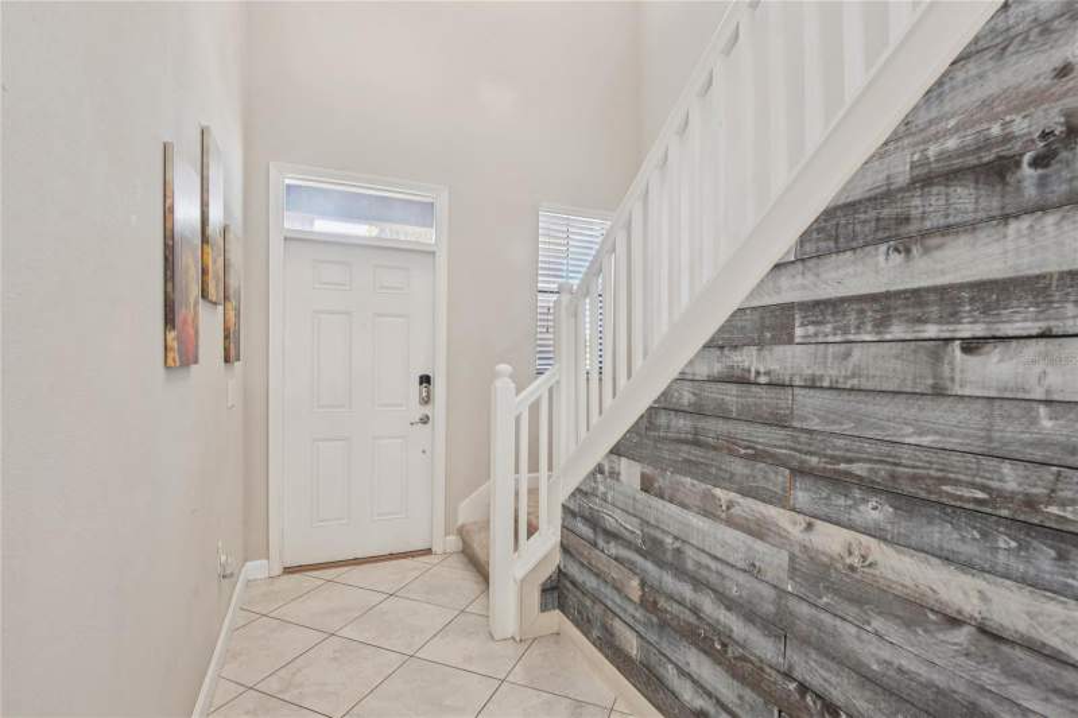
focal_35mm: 16
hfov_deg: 96.7
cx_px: 539
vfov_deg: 73.7
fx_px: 479
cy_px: 359
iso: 400
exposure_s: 1/10
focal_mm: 16
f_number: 8
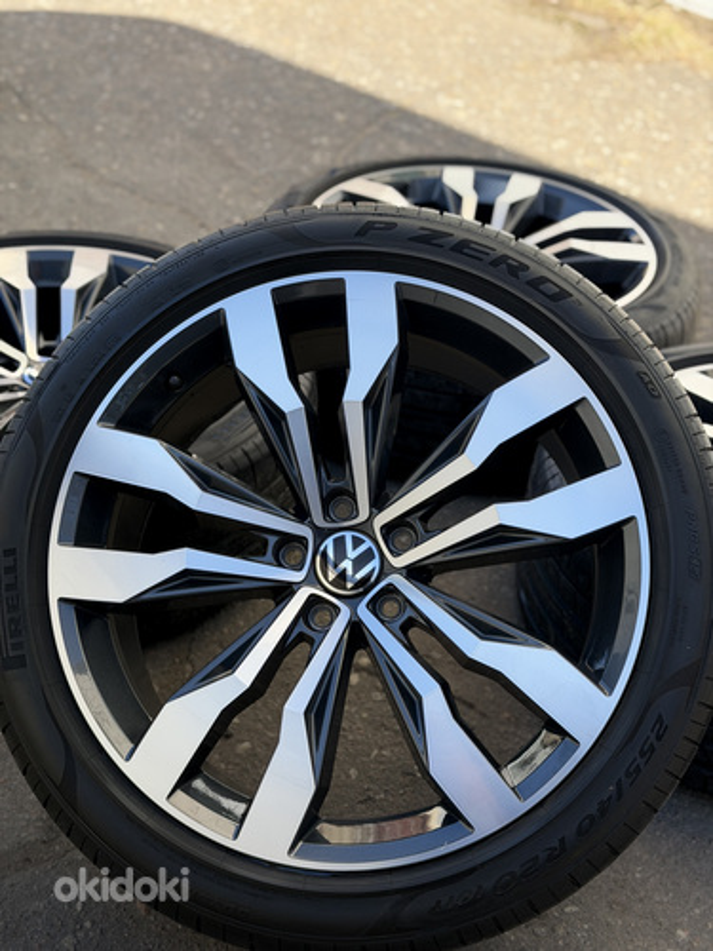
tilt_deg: -33.2
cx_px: 356
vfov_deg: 39.7
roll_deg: -4.1
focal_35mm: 48
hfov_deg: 30.3
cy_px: 476
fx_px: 1318
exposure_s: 1/951
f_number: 1.78
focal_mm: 6.76
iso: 64
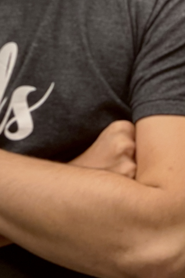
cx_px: -15
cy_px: 0
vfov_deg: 13.0
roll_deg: +0.1
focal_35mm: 156
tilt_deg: -5.6
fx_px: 1202
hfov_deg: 8.7
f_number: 2.4
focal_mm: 6
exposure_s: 1/60
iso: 125
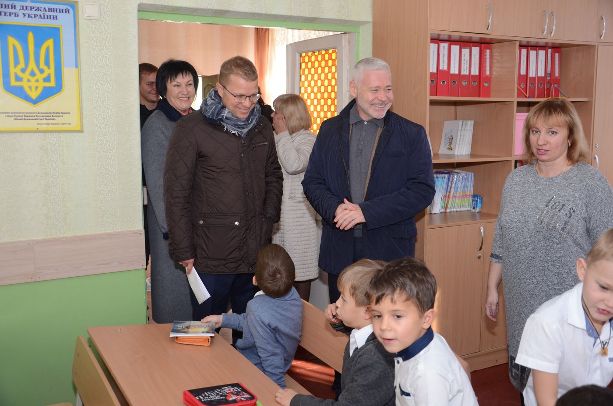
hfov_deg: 51.4
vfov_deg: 35.3
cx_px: 306
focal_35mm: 38
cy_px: 203
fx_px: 637
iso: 800
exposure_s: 1/250
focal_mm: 25
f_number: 4
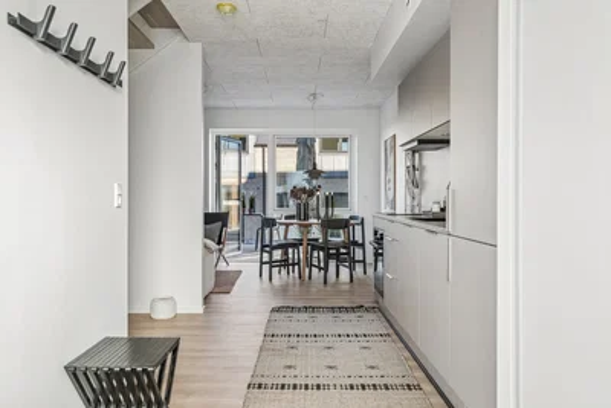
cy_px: 204
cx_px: 306
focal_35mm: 29
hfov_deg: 63.6
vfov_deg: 45.0
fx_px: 492
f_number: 7.1
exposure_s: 1/100
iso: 400
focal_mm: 29
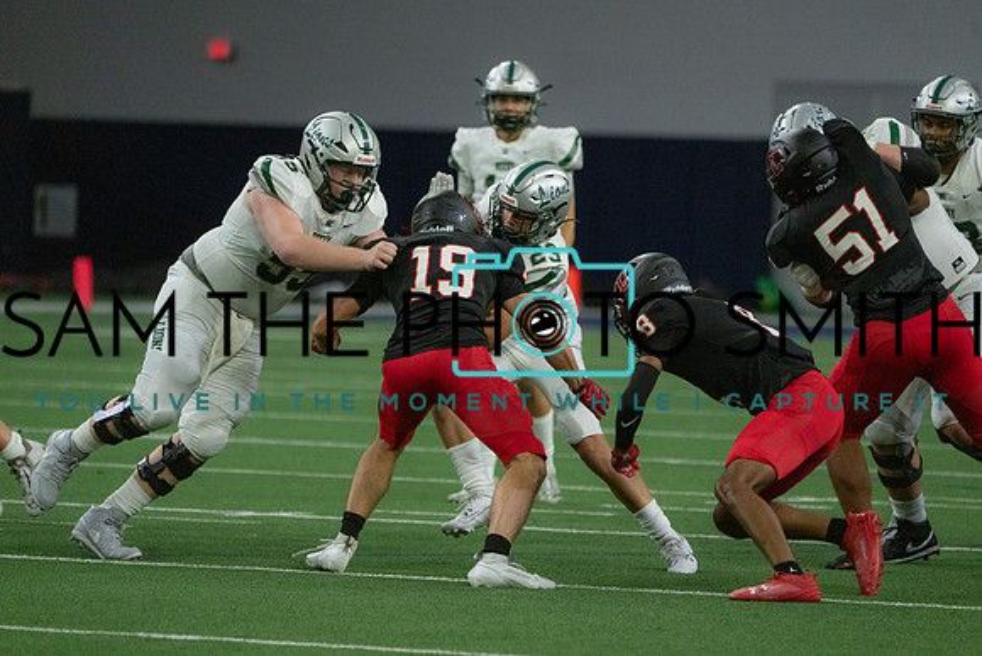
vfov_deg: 3.8
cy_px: 328
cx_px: 491
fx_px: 9849
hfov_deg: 5.7
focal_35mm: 361
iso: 8000
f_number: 5.6
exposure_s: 1/1000
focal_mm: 361
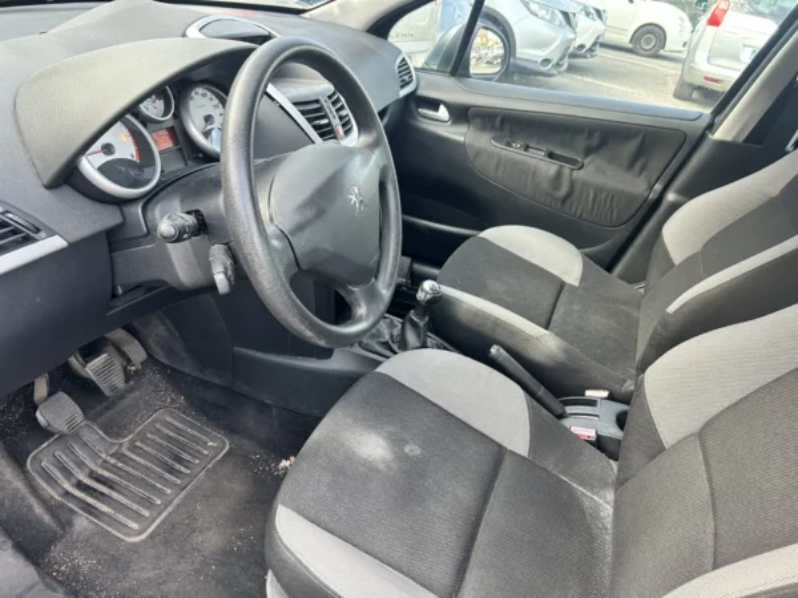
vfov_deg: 53.1
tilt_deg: -29.5
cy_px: 299
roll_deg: -10.3
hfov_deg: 67.3
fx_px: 599
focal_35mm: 26
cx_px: 399
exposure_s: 1/121
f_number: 1.5
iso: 80
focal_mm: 5.7
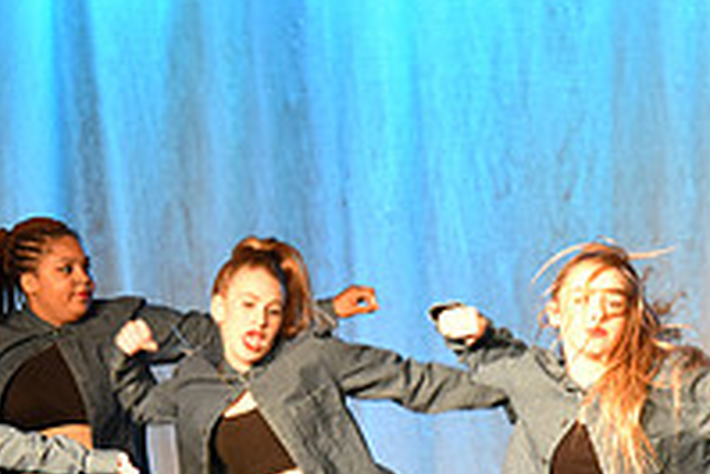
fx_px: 7460
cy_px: 668
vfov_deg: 3.6
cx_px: 225
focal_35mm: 378
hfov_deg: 5.4
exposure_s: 1/100
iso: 2000
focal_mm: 130
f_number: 4
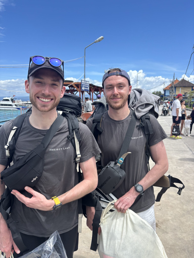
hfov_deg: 53.1
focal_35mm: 26
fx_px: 194
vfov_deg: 67.3
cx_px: 97
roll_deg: -0.1
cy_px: 129
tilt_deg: -8.7
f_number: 1.6
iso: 50
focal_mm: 5.96
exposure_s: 1/2451
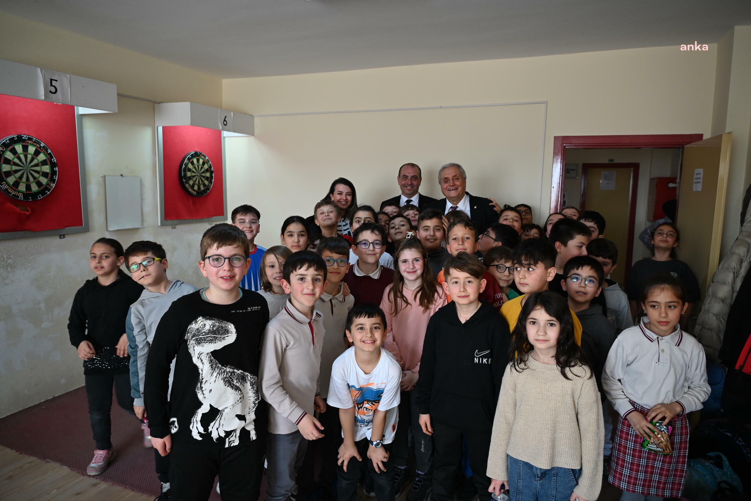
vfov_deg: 53.1
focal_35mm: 24
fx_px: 501
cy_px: 250
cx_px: 376
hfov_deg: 73.7
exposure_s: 1/125
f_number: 4
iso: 640
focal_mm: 24
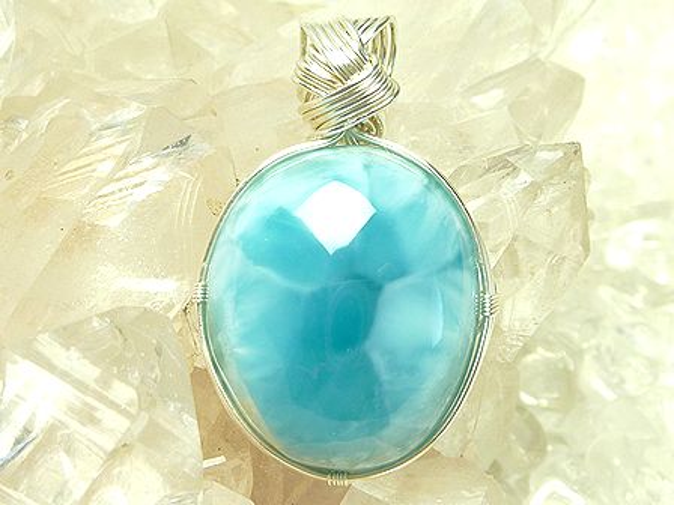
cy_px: 252
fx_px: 1811
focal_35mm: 93
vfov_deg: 15.9
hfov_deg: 21.1
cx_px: 337
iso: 125
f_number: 3.8
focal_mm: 8.5
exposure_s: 1/40
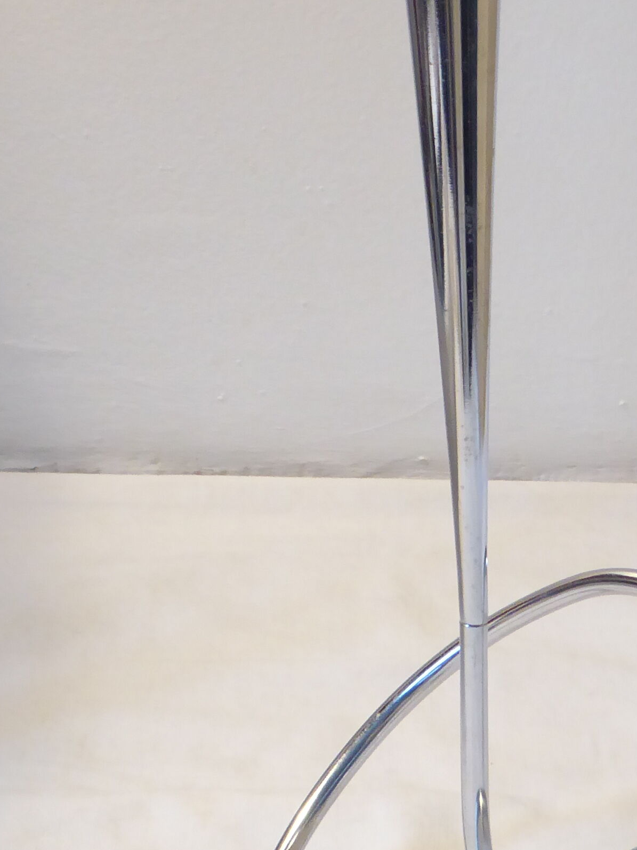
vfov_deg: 14.7
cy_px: 90
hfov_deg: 11.1
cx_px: 522
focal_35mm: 133
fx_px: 3264
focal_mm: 9
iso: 400
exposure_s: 1/10
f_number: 4.1
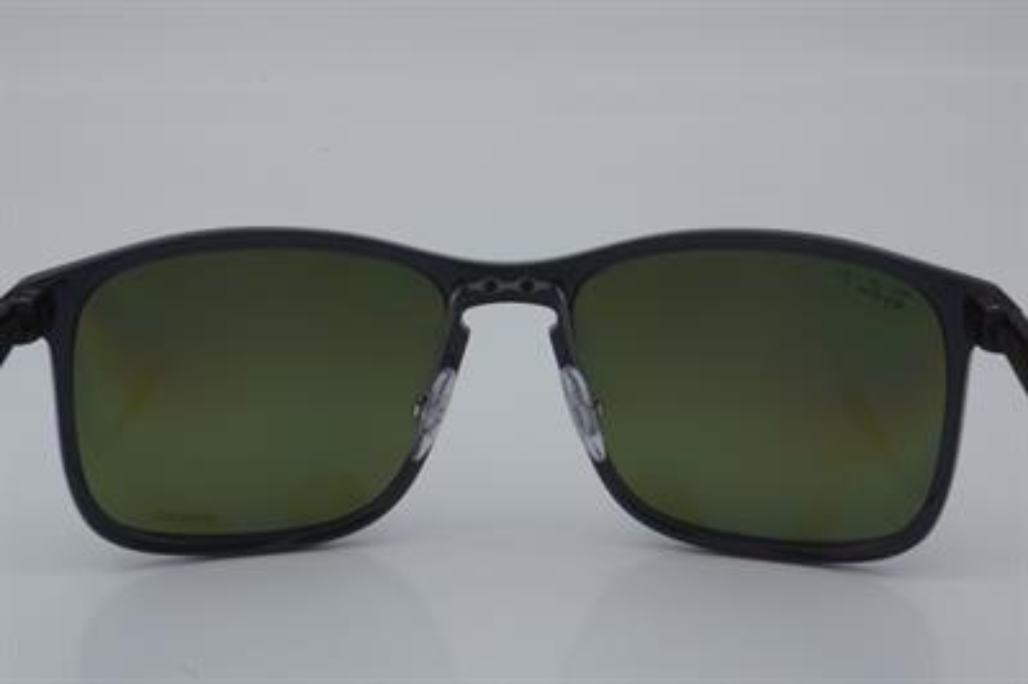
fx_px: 2140
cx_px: 514
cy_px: 342
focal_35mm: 75
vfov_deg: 18.2
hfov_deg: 27.0
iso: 100
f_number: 32
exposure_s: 1/4
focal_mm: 50
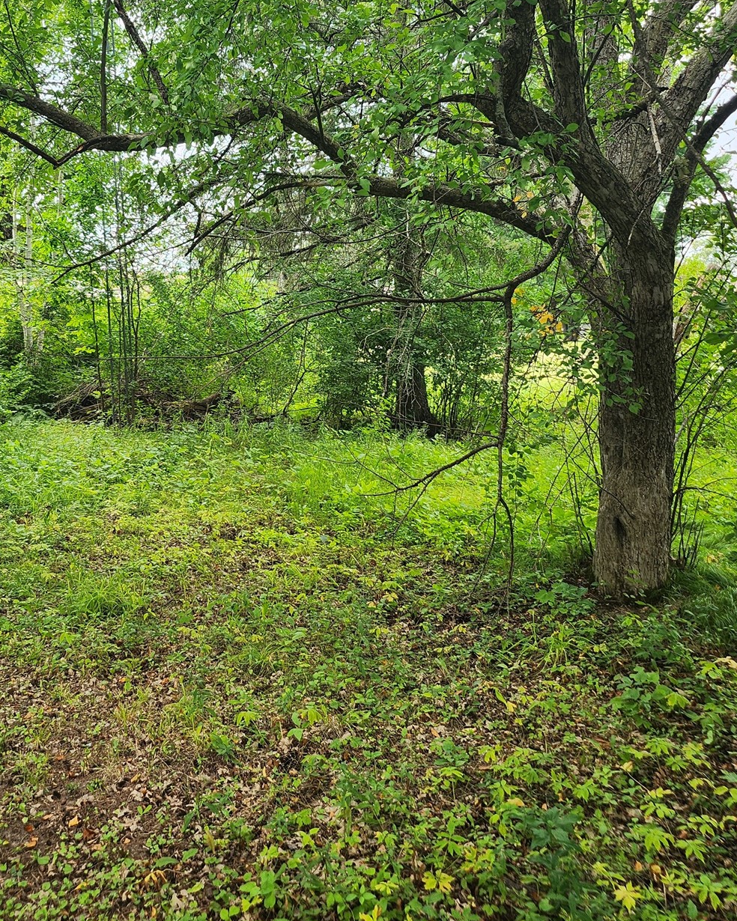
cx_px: 264
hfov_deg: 37.9
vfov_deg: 46.6
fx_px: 1063
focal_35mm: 39
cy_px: 365
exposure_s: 1/296
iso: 50
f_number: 1.8
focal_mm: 5
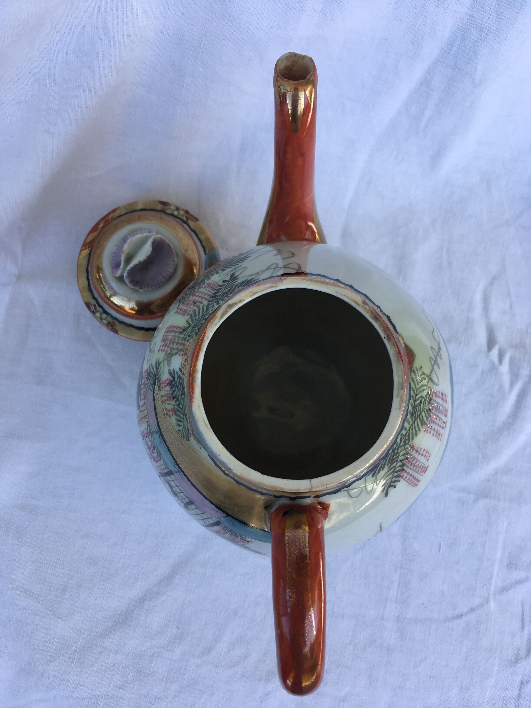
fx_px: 593
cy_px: 354
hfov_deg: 48.2
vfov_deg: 61.7
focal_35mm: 29
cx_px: 266
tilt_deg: -81.6
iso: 25
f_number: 2.2
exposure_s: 1/130
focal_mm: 4.15
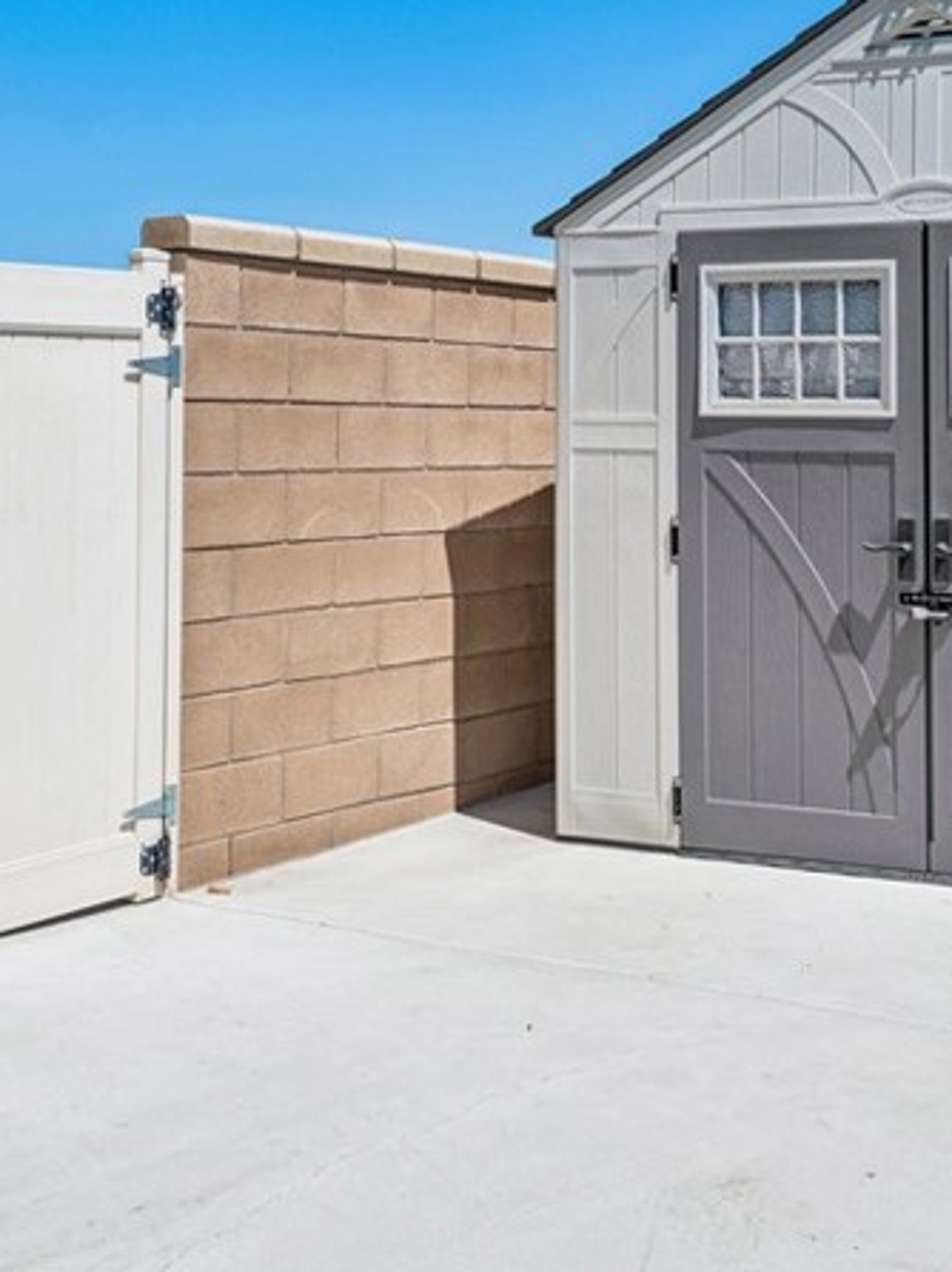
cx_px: 812
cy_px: 419
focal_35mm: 53
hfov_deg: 26.8
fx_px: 1945
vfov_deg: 35.8
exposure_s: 1/1250
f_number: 8
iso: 125
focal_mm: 24
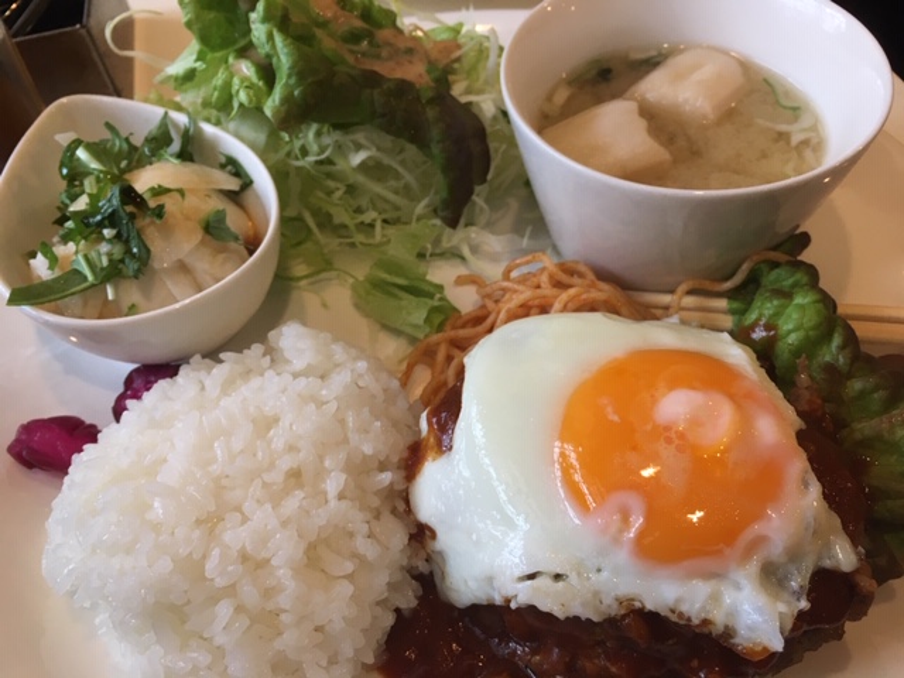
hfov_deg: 61.7
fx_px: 757
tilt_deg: -50.6
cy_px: 339
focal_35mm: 29
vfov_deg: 48.2
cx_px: 452
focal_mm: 4.15
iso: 64
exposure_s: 1/30
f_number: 2.2
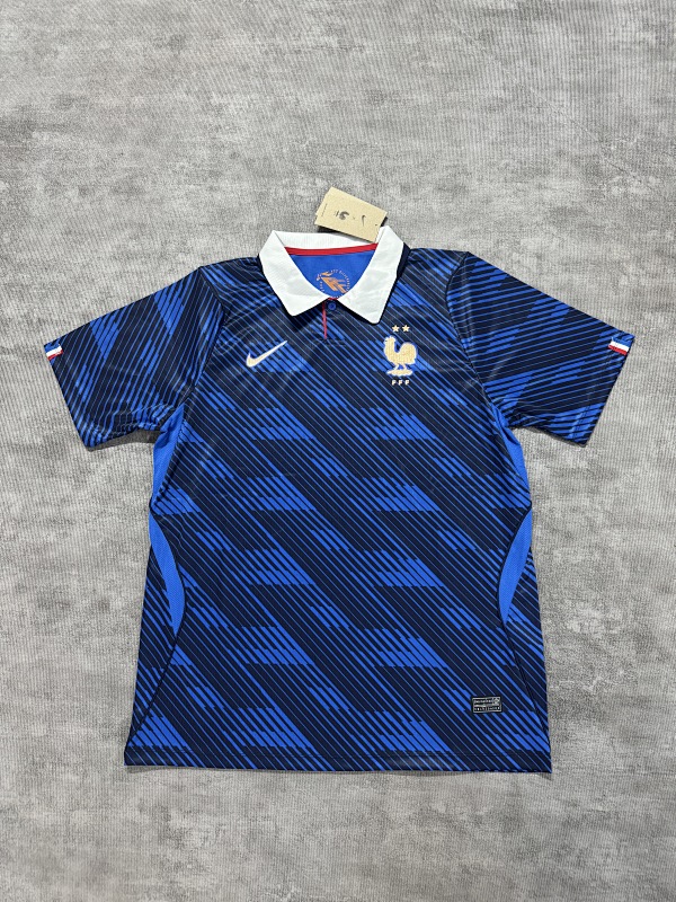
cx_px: 338
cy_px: 451
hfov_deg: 56.8
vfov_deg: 71.6
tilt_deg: -77.9
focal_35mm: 24
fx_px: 625
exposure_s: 1/50
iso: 400
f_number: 1.78
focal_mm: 6.76
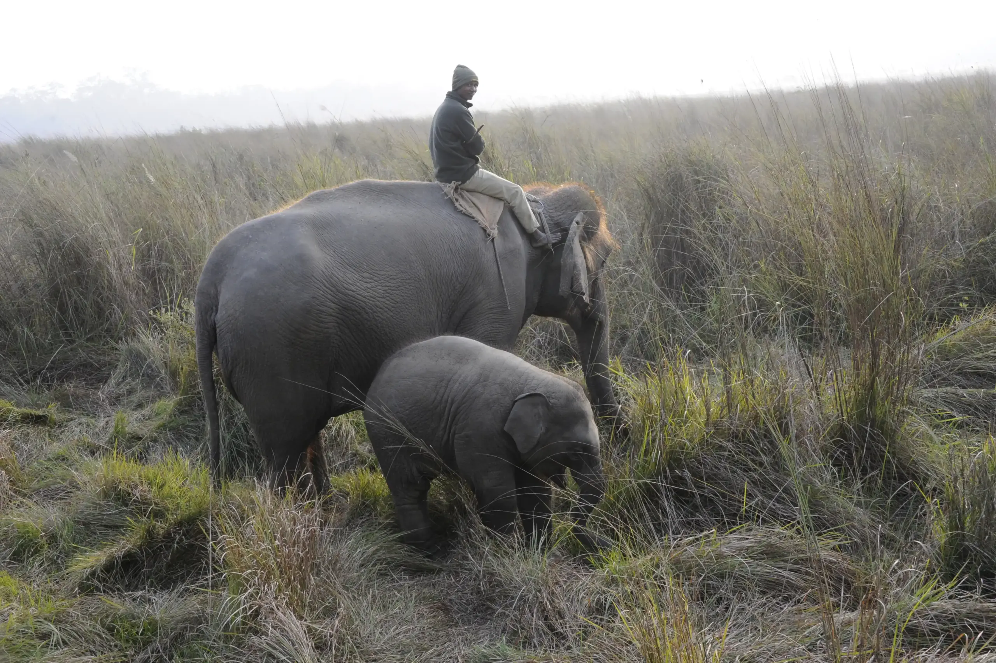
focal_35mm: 42
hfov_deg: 46.4
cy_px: 332
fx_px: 1161
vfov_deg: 31.8
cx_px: 498
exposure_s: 1/320
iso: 1250
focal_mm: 42
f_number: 9
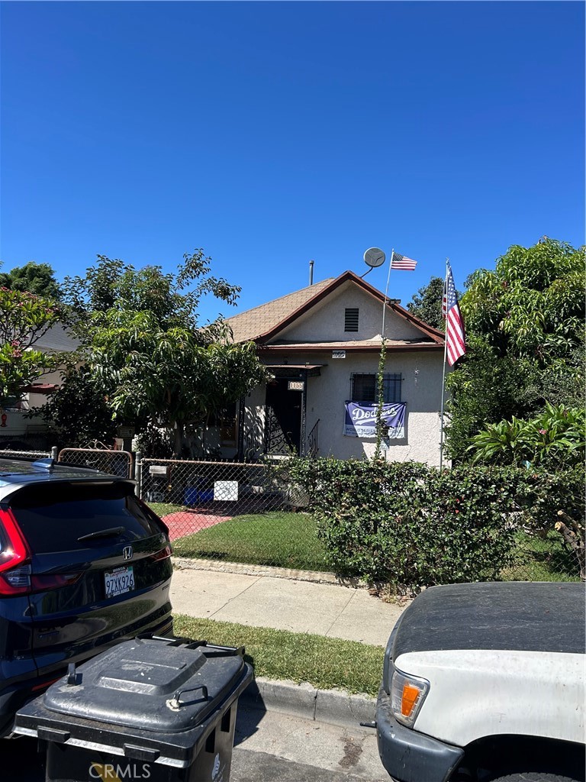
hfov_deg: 53.1
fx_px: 587
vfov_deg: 67.3
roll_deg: -3.1
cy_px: 391
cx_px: 293
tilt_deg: +3.1
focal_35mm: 26
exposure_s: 1/3077
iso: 50
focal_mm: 5.7
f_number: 1.5
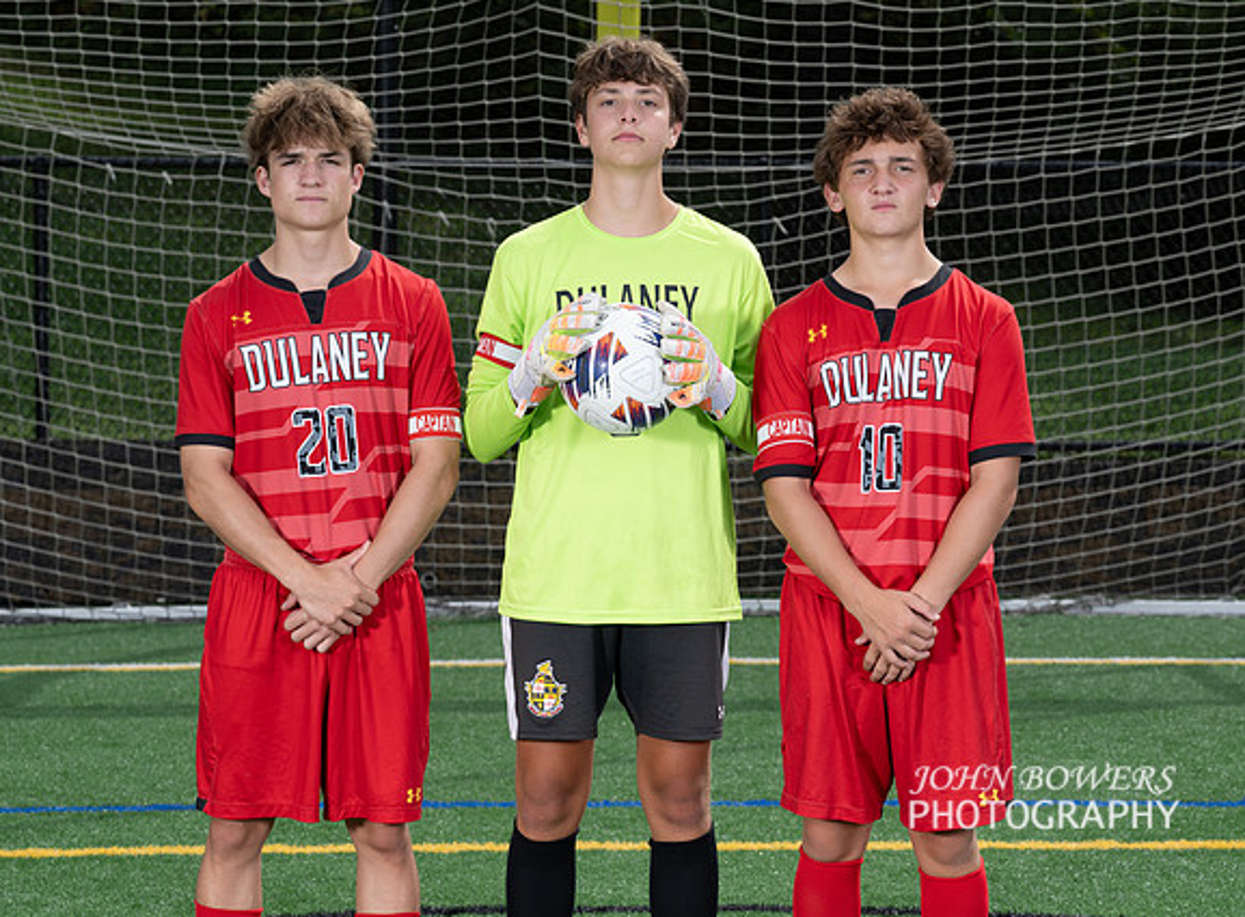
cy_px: 387
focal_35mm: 136
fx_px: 4860
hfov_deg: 14.6
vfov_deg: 10.8
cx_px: 807
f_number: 8
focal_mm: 104
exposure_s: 1/160
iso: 64
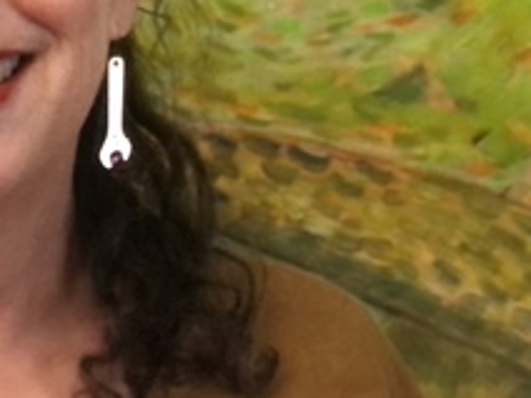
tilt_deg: -2.7
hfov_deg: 9.2
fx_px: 3298
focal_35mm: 215
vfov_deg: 6.9
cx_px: 75
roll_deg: -0.4
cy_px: -53
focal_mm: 6.6
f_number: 2.8
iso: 640
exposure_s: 1/30
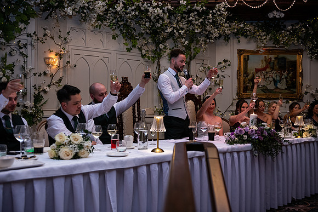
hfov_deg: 55.8
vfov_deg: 38.9
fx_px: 300
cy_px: 106
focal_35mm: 34
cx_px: 159
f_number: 3.5
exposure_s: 1/160
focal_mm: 34
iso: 1000
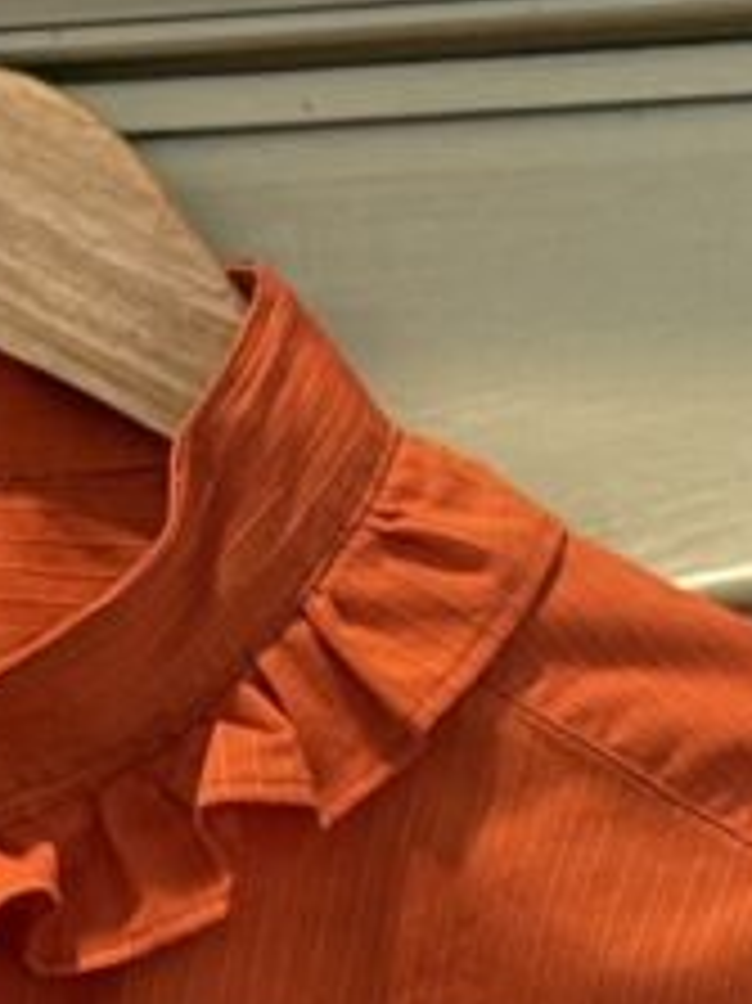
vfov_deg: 6.9
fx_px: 8002
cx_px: 153
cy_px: 2139
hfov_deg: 5.4
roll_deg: +1.5
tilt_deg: -1.8
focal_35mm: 276
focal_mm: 6.76
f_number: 1.78
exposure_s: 1/150
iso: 64
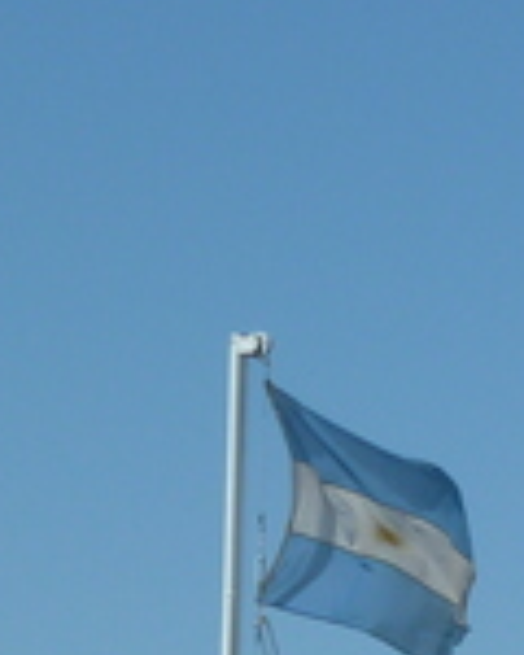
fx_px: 7929
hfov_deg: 3.7
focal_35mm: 409
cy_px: 814
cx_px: 1183
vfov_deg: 4.7
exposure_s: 1/640
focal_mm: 14.7
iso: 80
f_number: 5.6
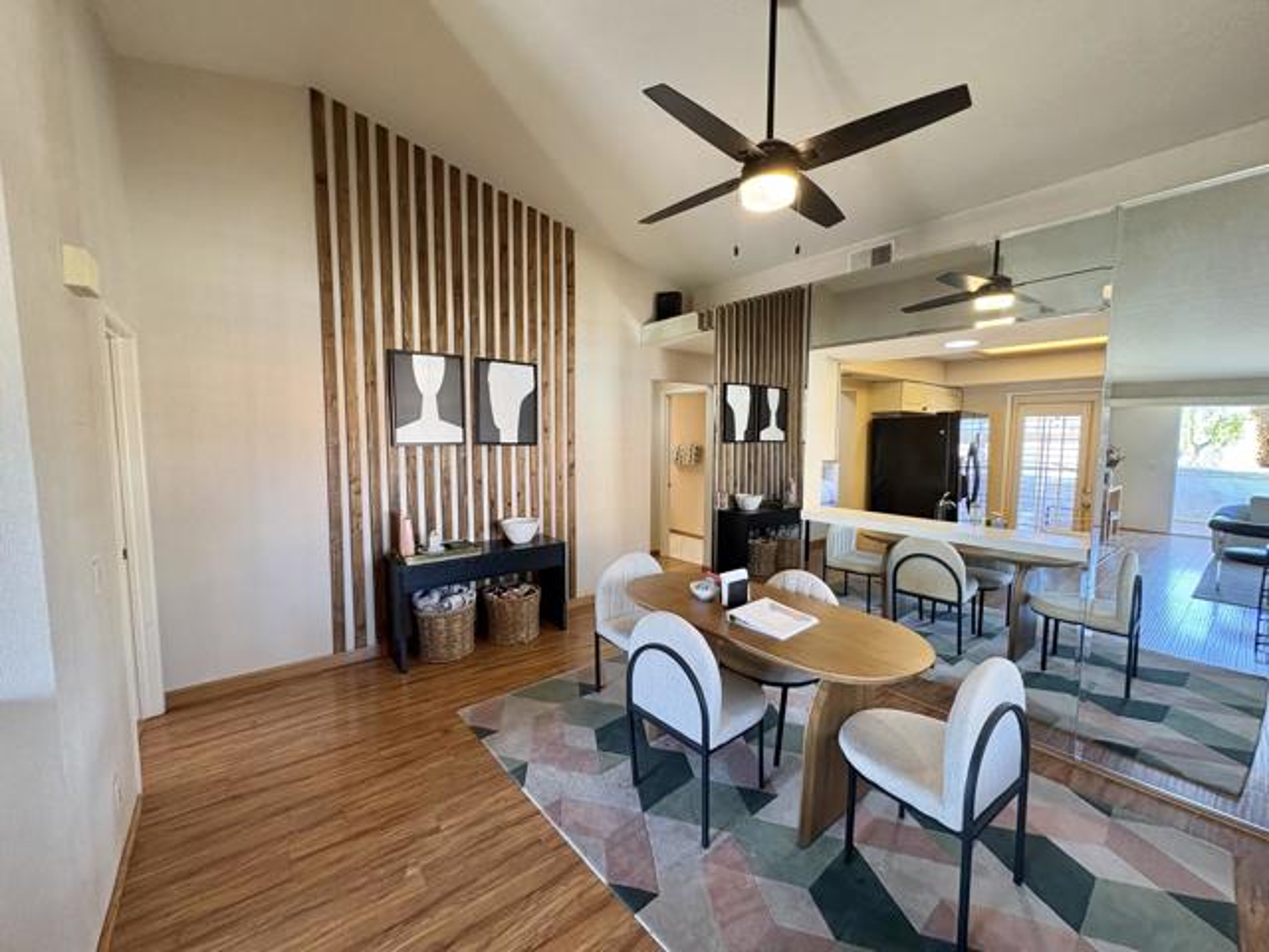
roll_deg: -0.1
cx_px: 634
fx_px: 513
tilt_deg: -4.3
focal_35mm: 14
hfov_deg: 102.1
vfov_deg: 85.7
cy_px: 476
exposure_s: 1/60
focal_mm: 2.22
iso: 200
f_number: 2.2
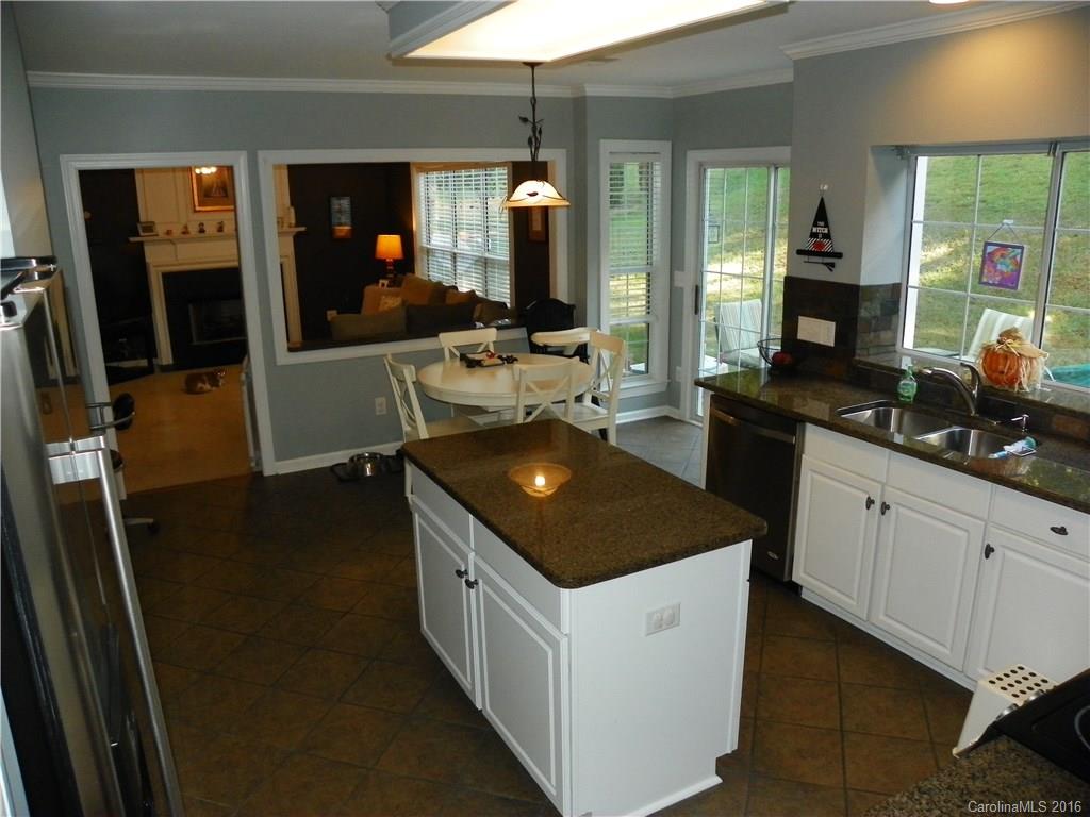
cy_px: 408
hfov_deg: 67.3
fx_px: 819
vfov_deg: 53.1
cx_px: 545
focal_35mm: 26
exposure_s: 1/125
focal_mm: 4.6
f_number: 2.8
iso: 200
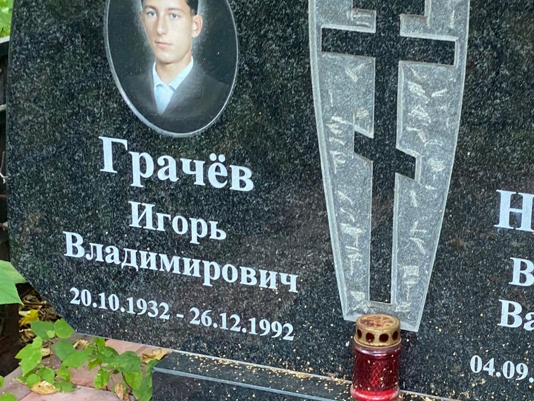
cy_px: 252
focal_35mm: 89
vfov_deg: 16.6
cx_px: 388
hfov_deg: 21.8
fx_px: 1373
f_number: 2
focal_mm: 6
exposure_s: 1/80
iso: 160
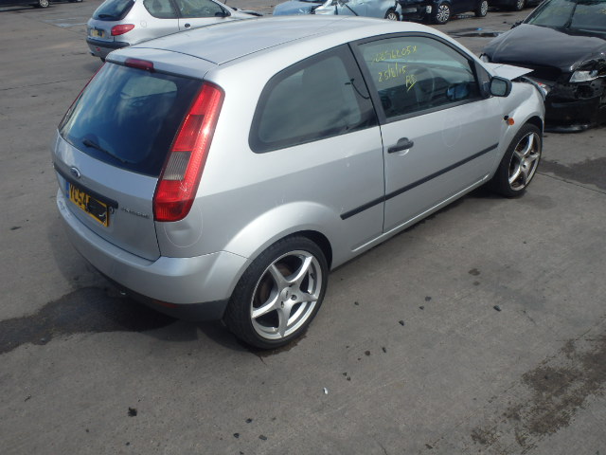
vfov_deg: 49.7
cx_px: 303
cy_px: 228
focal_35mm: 28
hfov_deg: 63.4
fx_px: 490
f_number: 11
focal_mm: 5
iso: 125
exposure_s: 1/125
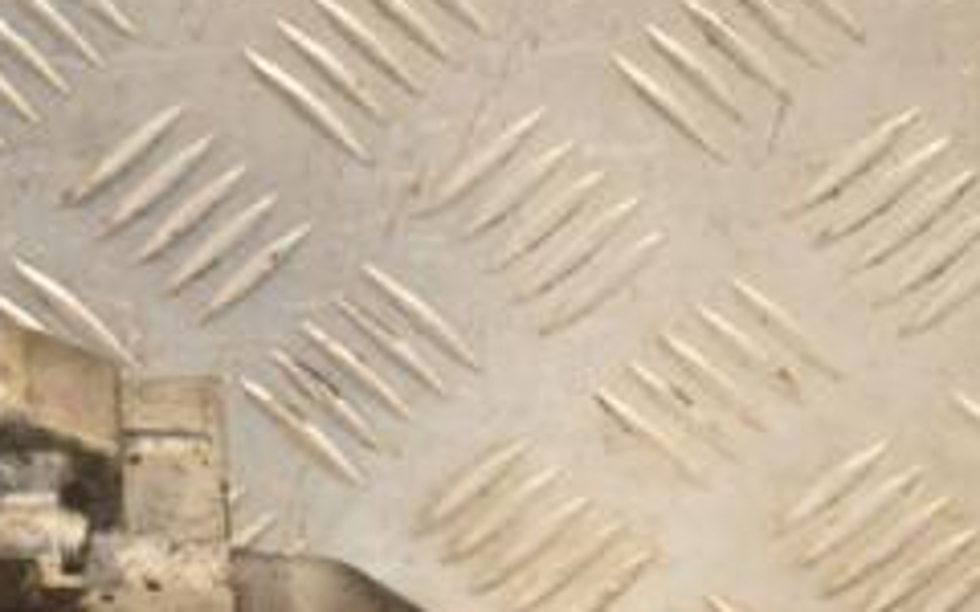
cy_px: 726
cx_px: 65
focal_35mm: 252
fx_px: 6730
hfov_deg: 8.3
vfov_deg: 5.2
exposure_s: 1/200
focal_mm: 66
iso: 800
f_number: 6.3
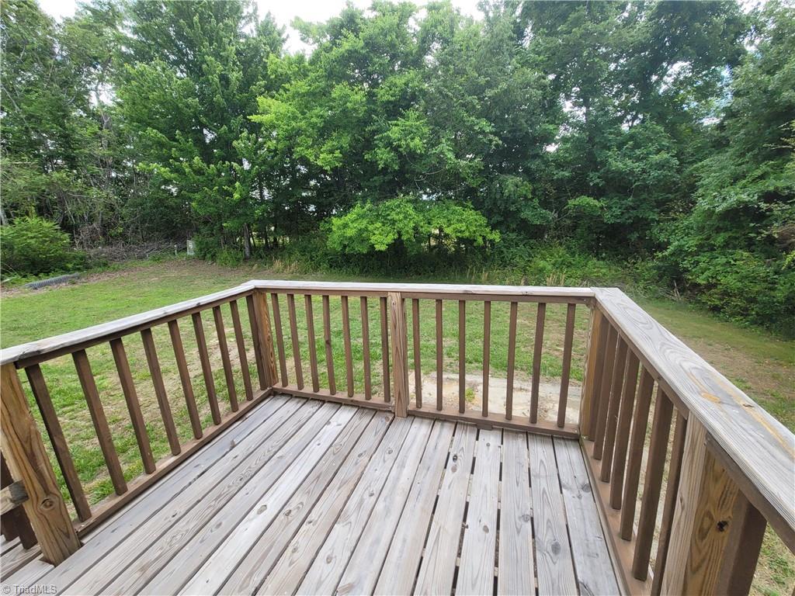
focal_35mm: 13
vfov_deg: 89.9
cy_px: 298
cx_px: 398
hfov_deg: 106.2
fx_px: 299
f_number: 2.2
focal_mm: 2.2
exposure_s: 1/465
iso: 64
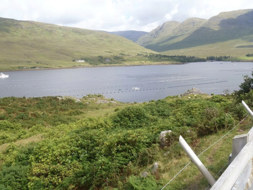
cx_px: 126
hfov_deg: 52.6
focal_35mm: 35
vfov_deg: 40.7
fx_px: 256
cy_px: 95
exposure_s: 1/200
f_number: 4.5
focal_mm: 6.3
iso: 80
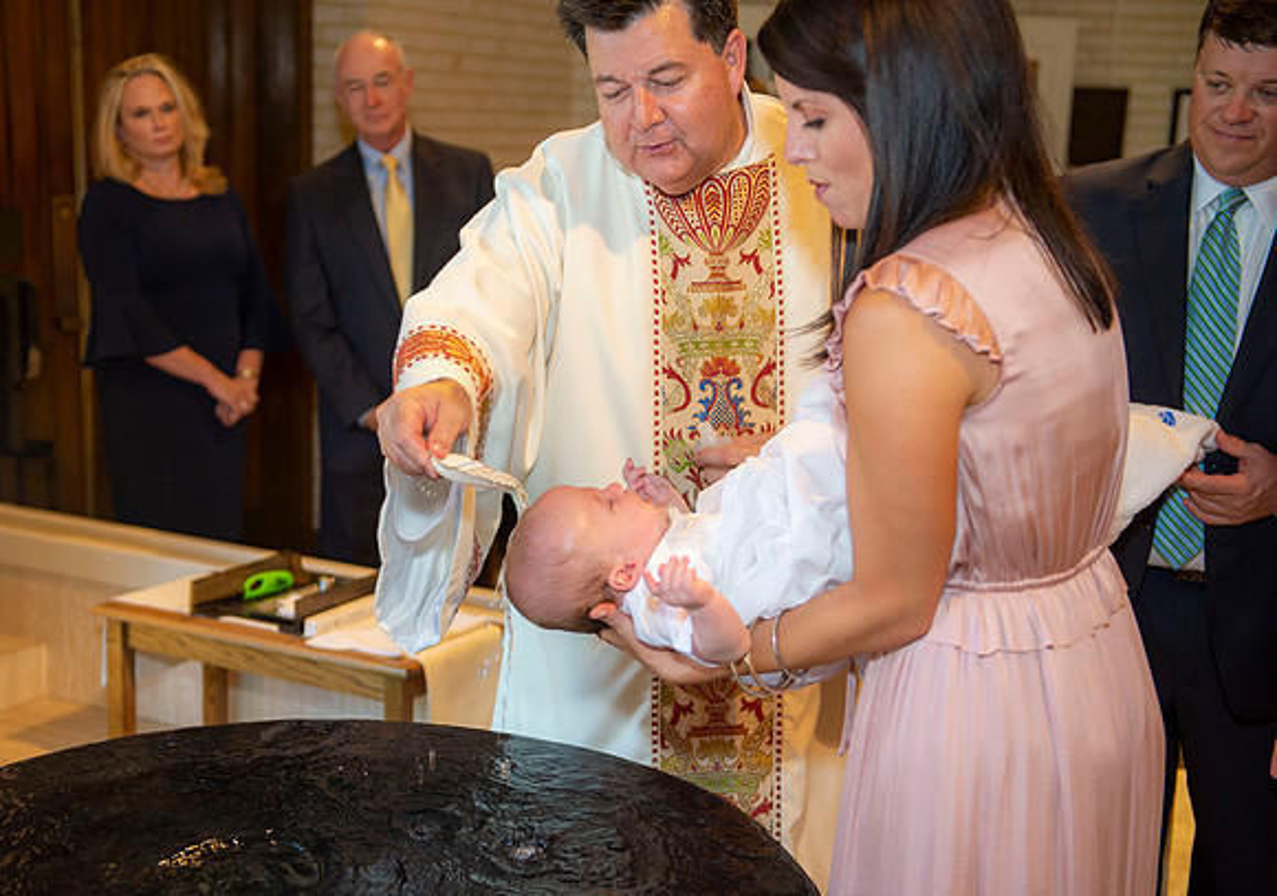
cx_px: 567
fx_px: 1892
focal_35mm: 52
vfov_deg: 26.6
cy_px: 473
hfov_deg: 37.2
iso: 640
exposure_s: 1/100
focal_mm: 48
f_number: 3.2
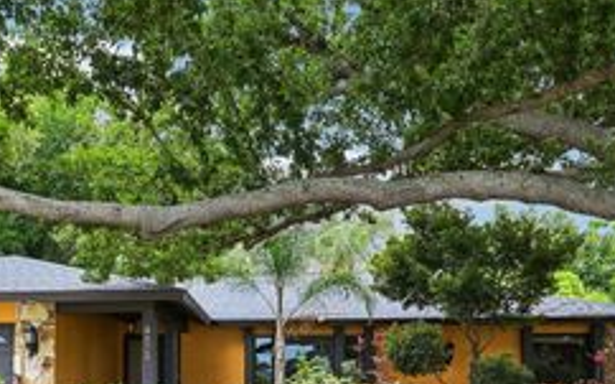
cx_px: 224
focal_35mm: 41
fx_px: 688
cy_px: 350
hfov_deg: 47.7
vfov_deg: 29.8
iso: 400
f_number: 8
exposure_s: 1/250
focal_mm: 19.5
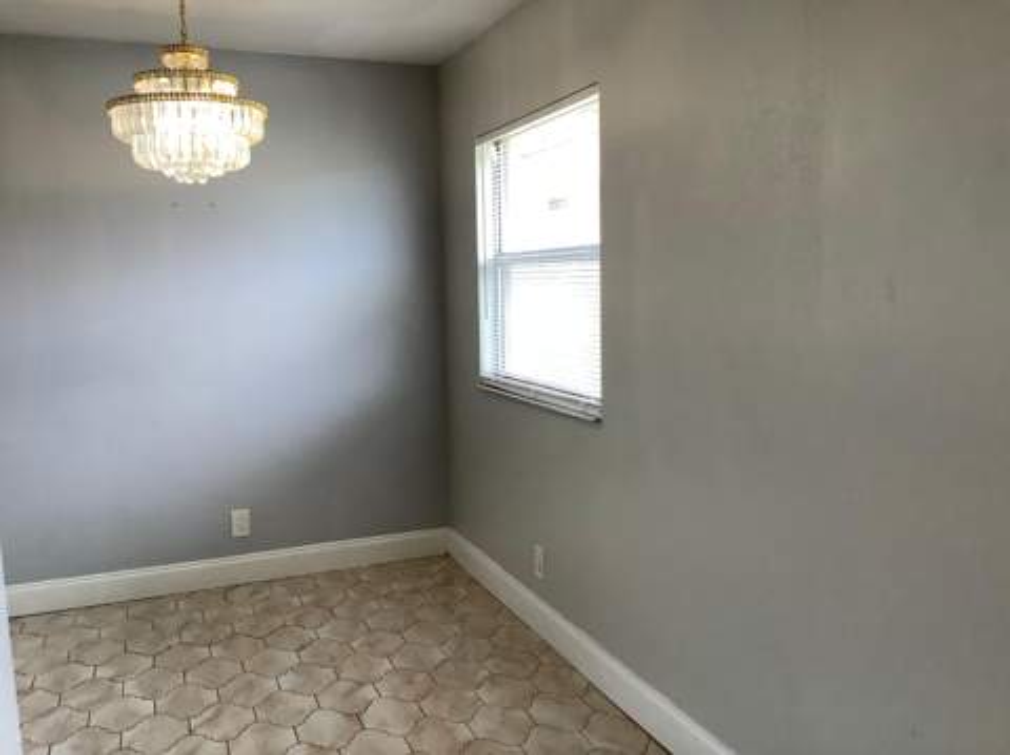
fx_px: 904
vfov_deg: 45.4
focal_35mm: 31
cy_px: 378
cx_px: 505
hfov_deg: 58.4
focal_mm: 3.3
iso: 80
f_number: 2.4
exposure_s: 1/100
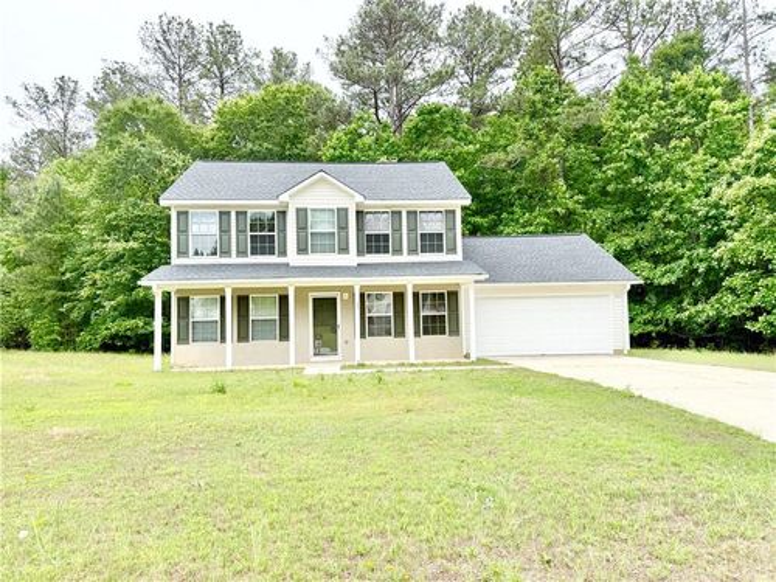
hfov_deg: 71.6
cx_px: 388
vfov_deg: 56.8
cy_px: 291
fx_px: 538
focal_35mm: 24
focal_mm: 6.76
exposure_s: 1/3279
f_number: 1.78
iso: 100
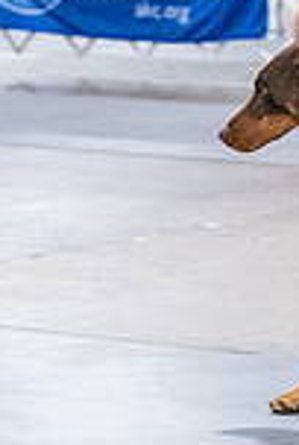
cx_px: 557
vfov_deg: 5.5
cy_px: -40
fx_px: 4626
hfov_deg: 3.7
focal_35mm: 373
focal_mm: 98
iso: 6400
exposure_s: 1/320
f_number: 3.2
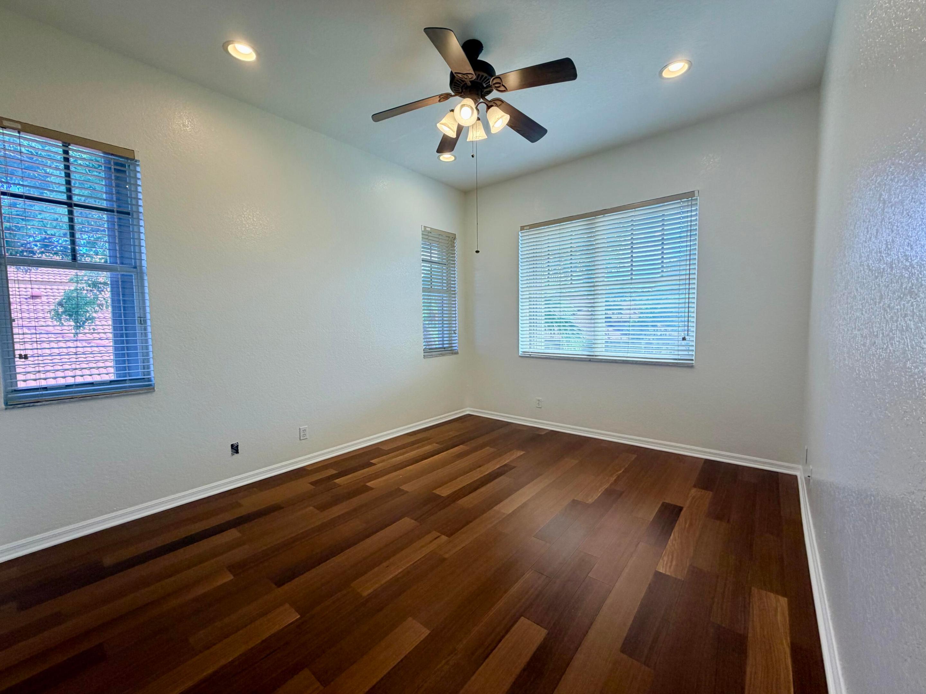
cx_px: 463
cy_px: 347
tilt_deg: -4.2
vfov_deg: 85.7
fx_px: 375
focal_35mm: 14
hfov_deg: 102.1
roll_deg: +1.4
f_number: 2.2
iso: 80
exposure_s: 1/120
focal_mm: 2.22
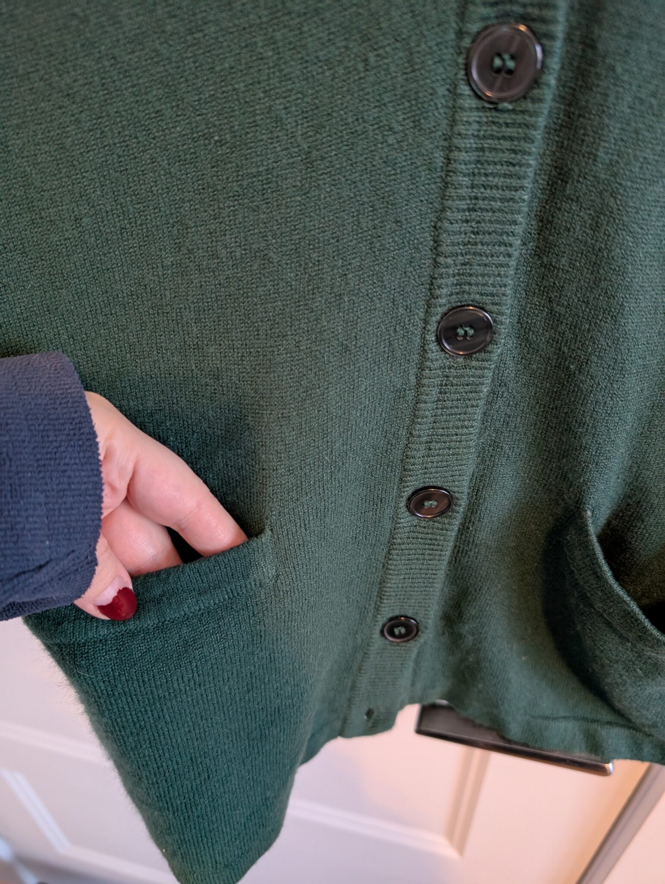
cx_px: 332
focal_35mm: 24
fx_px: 613
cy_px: 442
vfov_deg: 71.5
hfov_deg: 56.9
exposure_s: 1/60
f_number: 1.68
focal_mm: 6.9
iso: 660
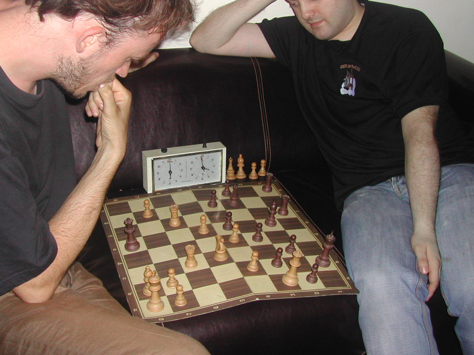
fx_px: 644
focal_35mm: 47
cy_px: 142
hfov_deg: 40.3
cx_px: 203
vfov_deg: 30.8
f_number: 2.8
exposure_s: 1/60
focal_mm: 8
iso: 100
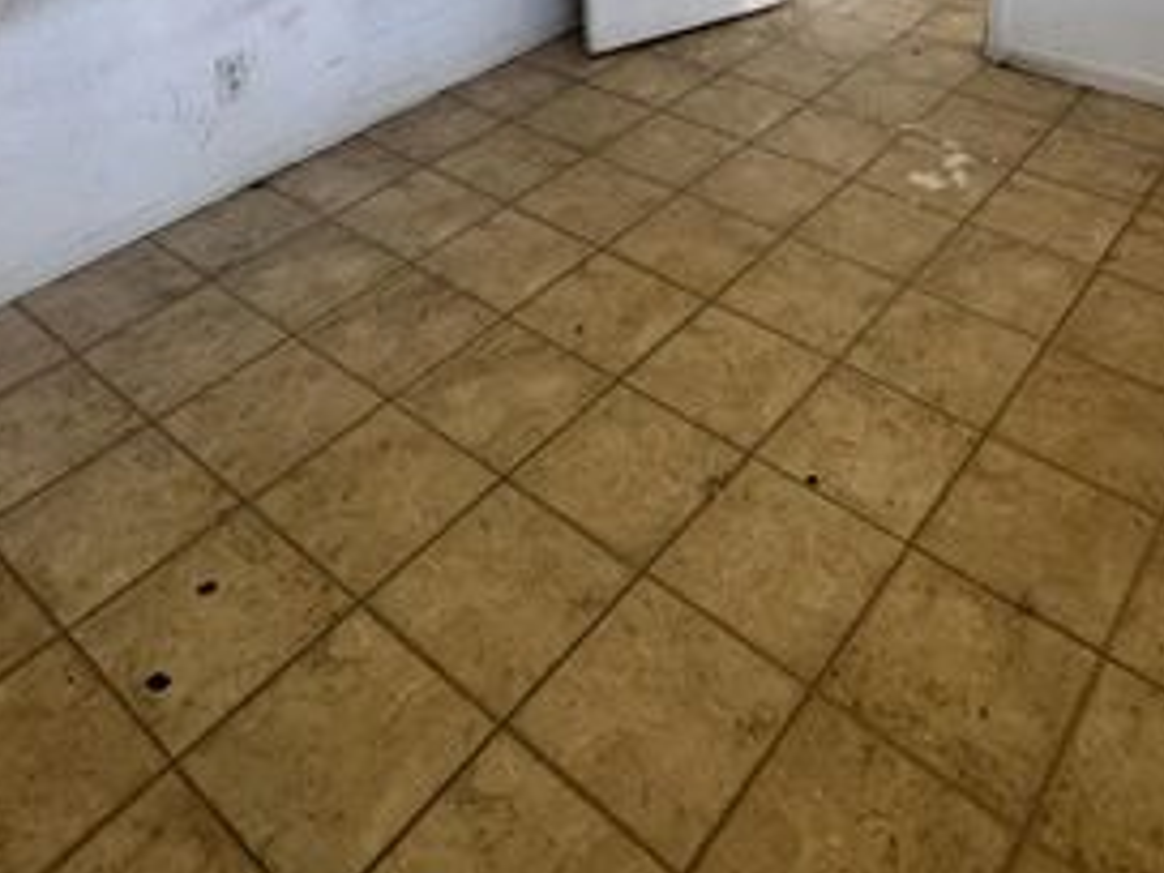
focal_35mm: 33
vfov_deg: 35.8
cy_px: -116
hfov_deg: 55.2
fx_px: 1110
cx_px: 650
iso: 200
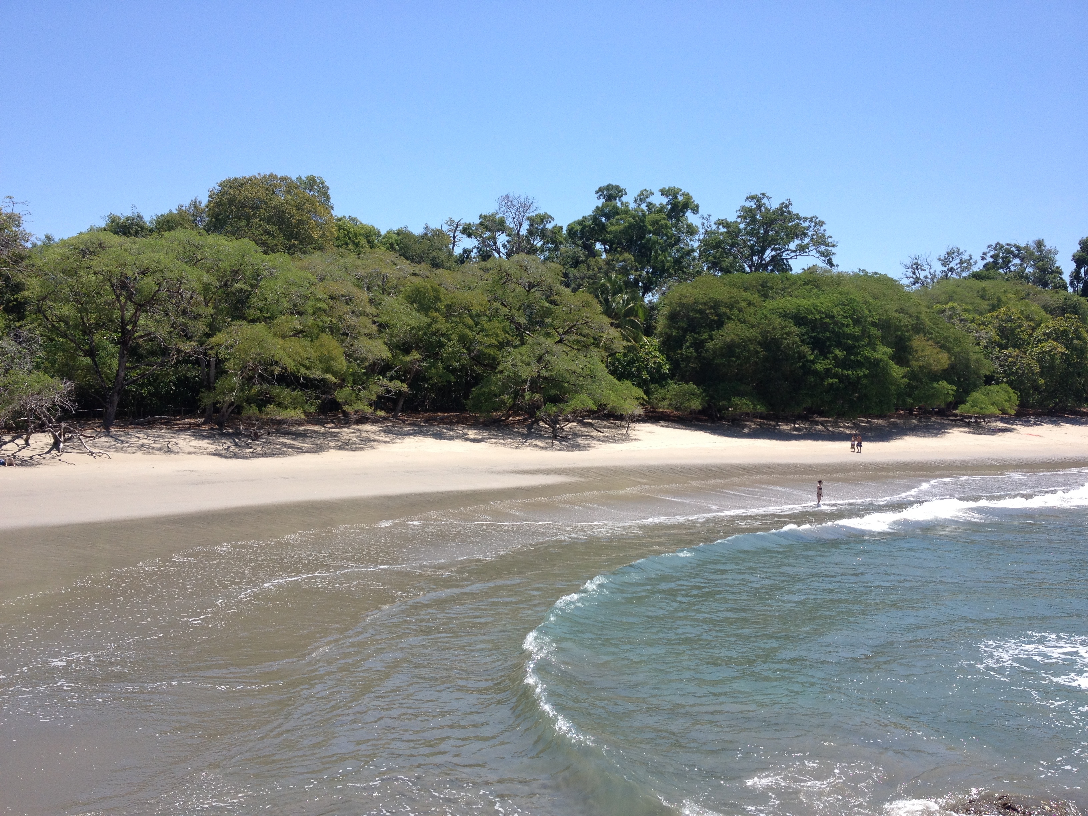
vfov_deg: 40.7
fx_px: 1100
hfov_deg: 52.6
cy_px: 408
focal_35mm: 35
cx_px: 544
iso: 50
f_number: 2.4
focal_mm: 4.28
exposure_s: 1/1381
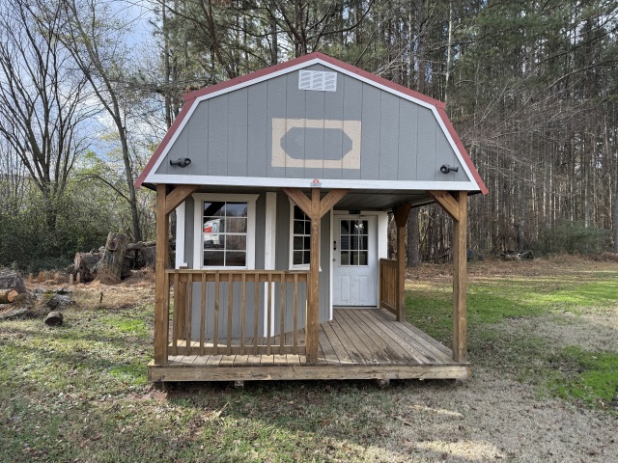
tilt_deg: -1.1
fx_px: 428
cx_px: 309
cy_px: 232
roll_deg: +1.7
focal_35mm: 24
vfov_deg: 56.8
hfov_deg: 71.6
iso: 100
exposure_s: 1/1075
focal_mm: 6.76
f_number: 1.78
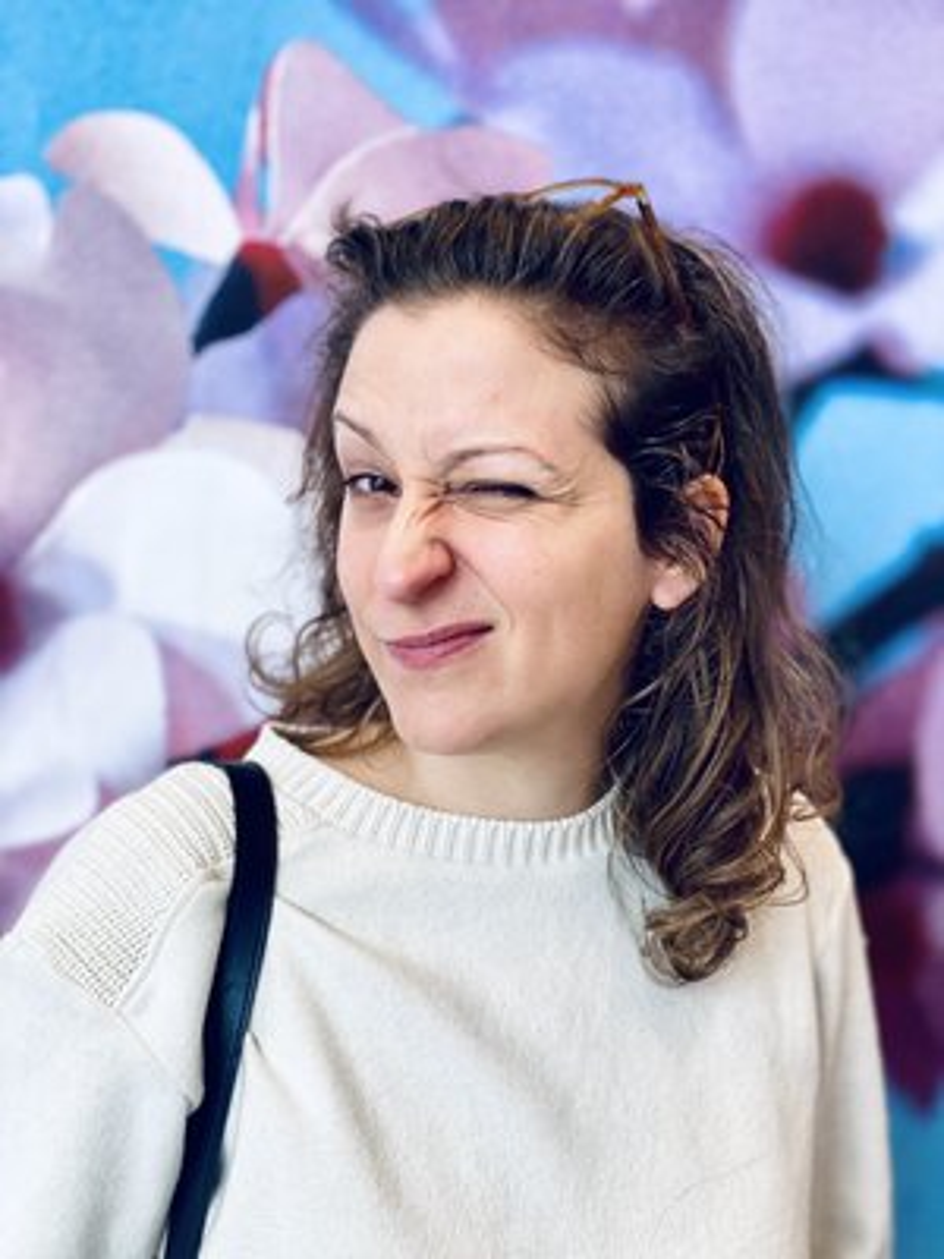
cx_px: 472
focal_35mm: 52
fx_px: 1891
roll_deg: -1.9
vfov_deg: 36.8
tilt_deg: -5.2
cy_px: 630
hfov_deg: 28.0
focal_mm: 6
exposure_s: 1/100
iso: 50
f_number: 2
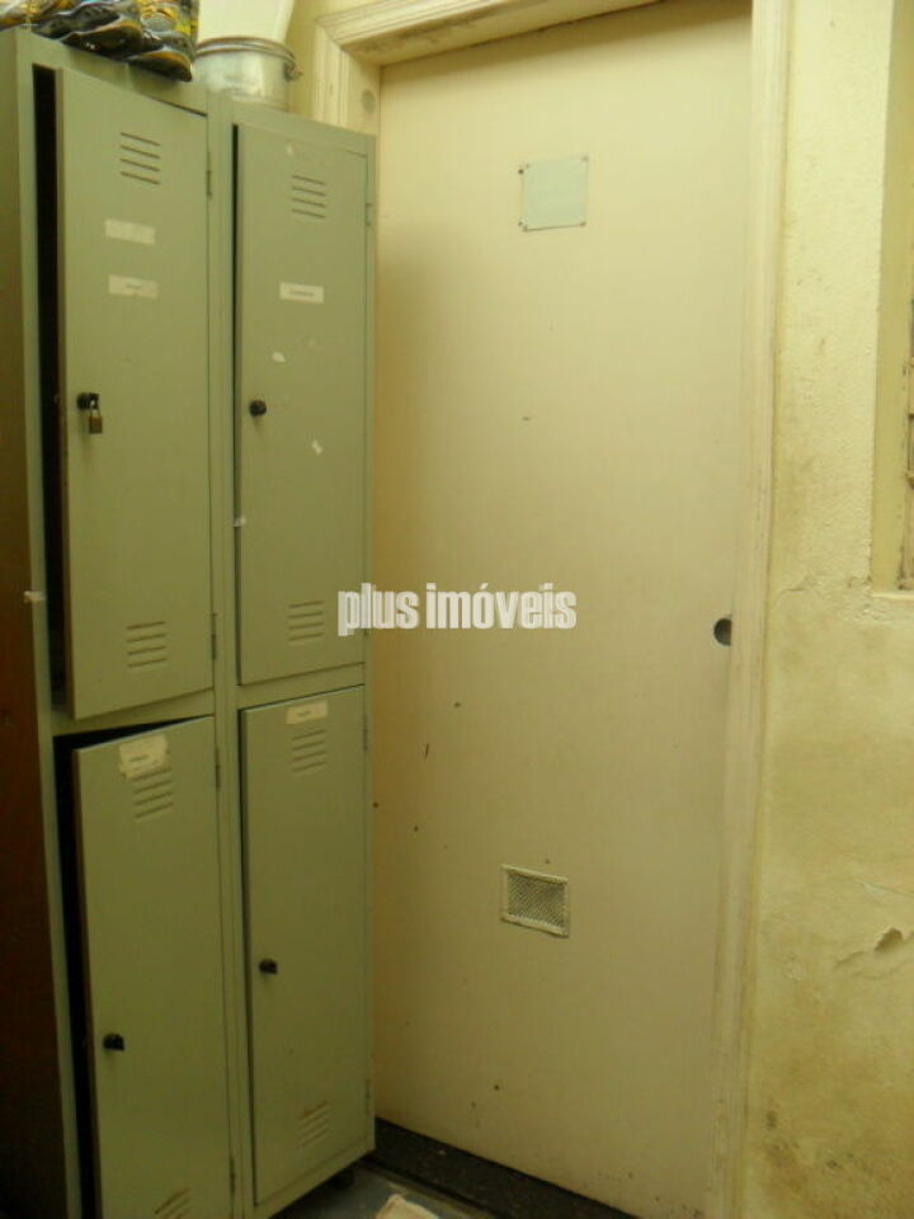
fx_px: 1232
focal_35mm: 35
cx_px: 457
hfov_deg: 40.7
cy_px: 610
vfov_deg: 52.6
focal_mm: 6.3
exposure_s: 1/90
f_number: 3
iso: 80
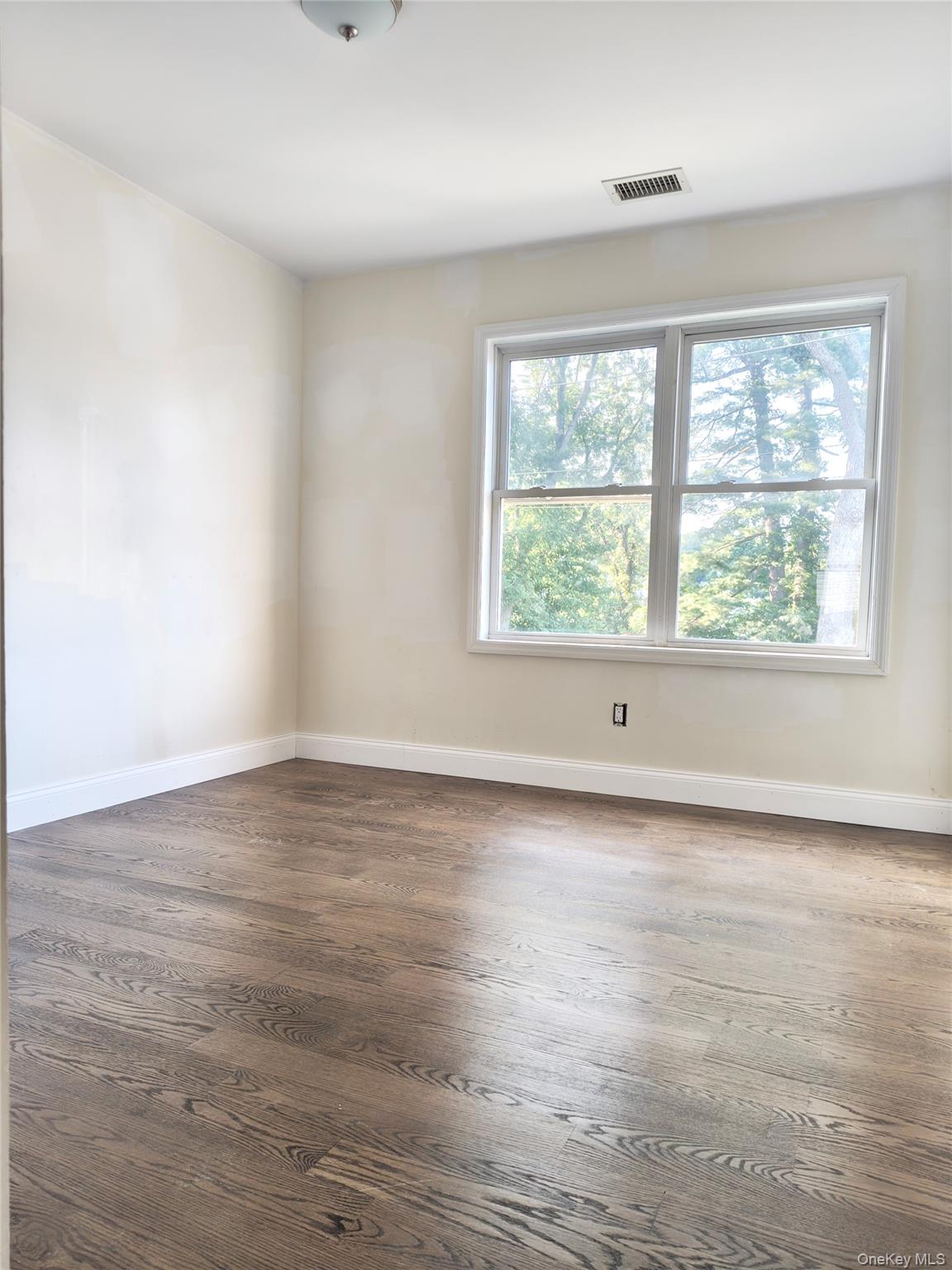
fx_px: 880
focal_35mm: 24
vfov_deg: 71.6
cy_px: 635
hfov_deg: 56.8
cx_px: 476
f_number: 1.88
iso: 711
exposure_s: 1/50
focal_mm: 5.56
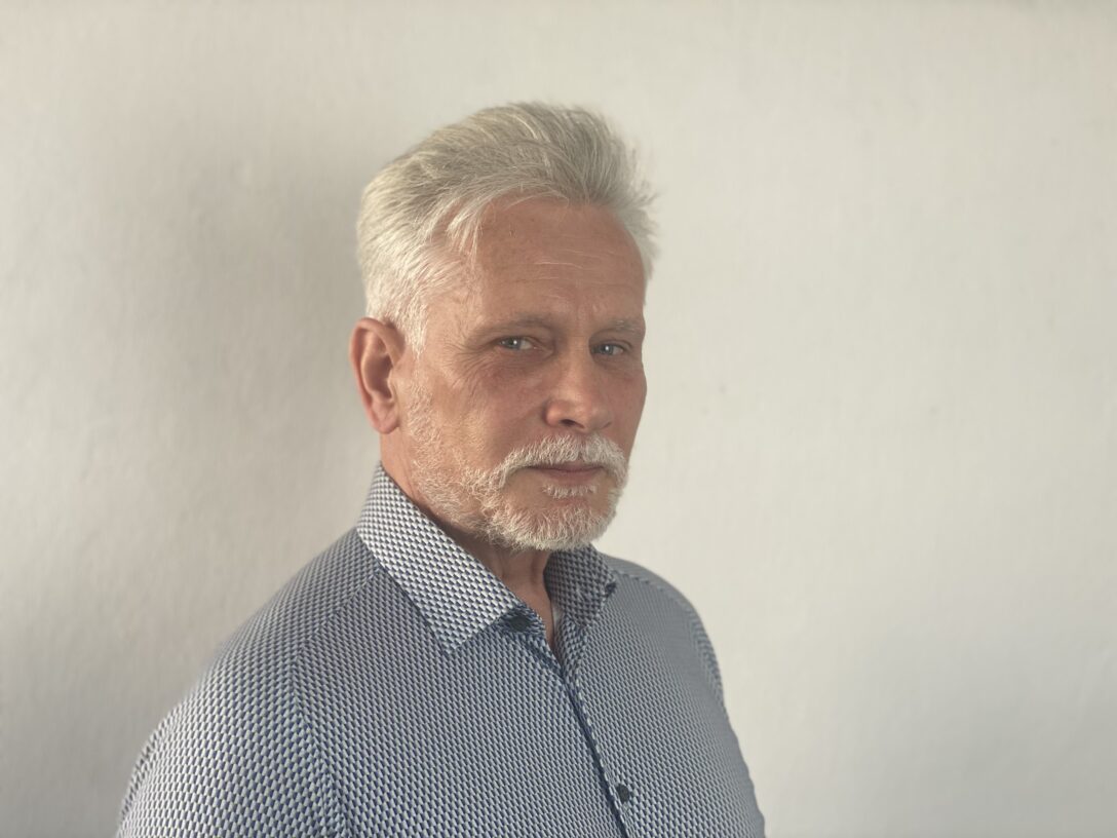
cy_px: 419
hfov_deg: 36.8
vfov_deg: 28.0
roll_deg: -1.4
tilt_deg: +0.9
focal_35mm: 52
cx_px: 558
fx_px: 1678
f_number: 2
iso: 64
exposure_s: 1/100
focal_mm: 6
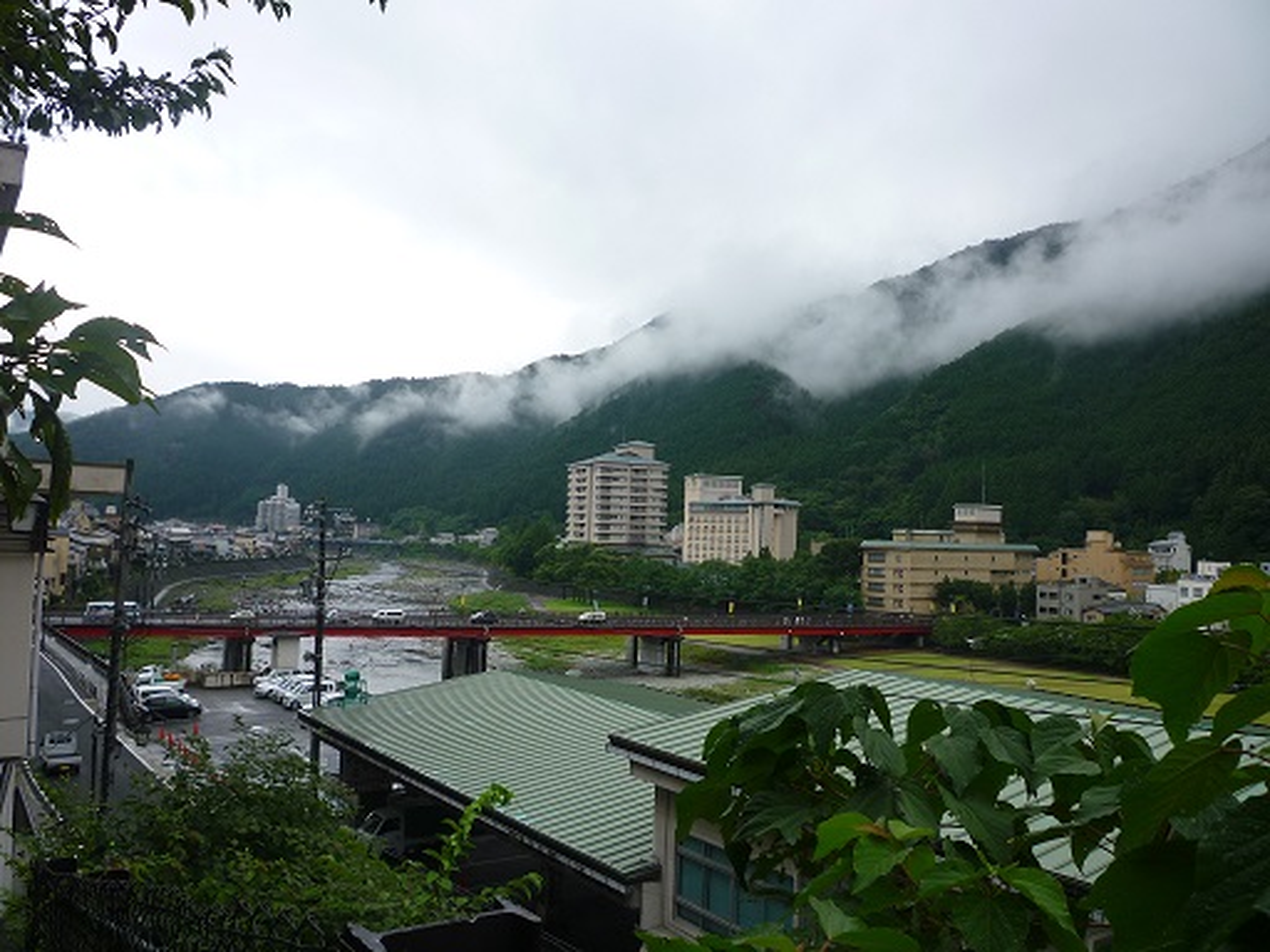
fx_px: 1064
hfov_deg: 61.7
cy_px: 476
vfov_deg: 48.2
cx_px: 635
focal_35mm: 29
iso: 80
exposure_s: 1/500
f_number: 3.3
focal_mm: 5.2
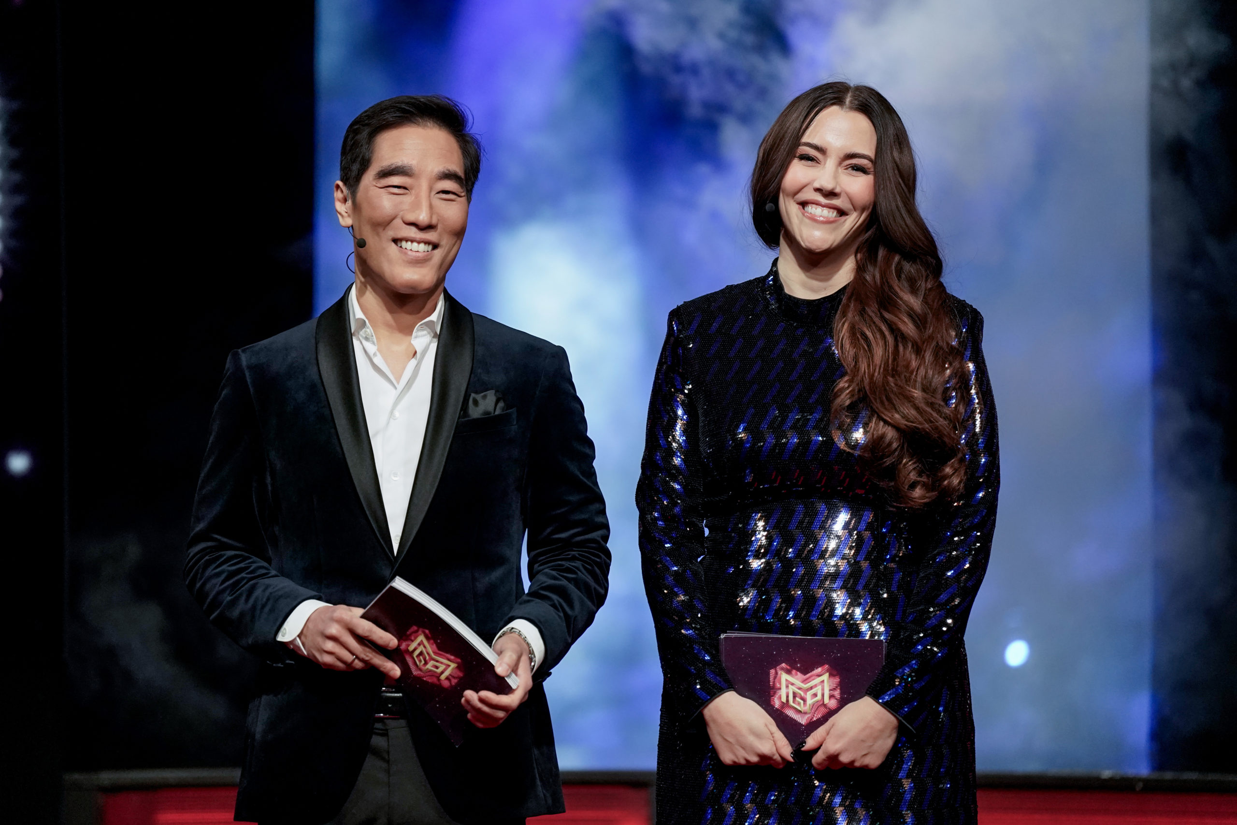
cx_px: 618
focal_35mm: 173
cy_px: 412
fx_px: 5944
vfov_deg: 7.9
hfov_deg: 11.9
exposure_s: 1/250
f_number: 2.8
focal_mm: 173
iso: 3200
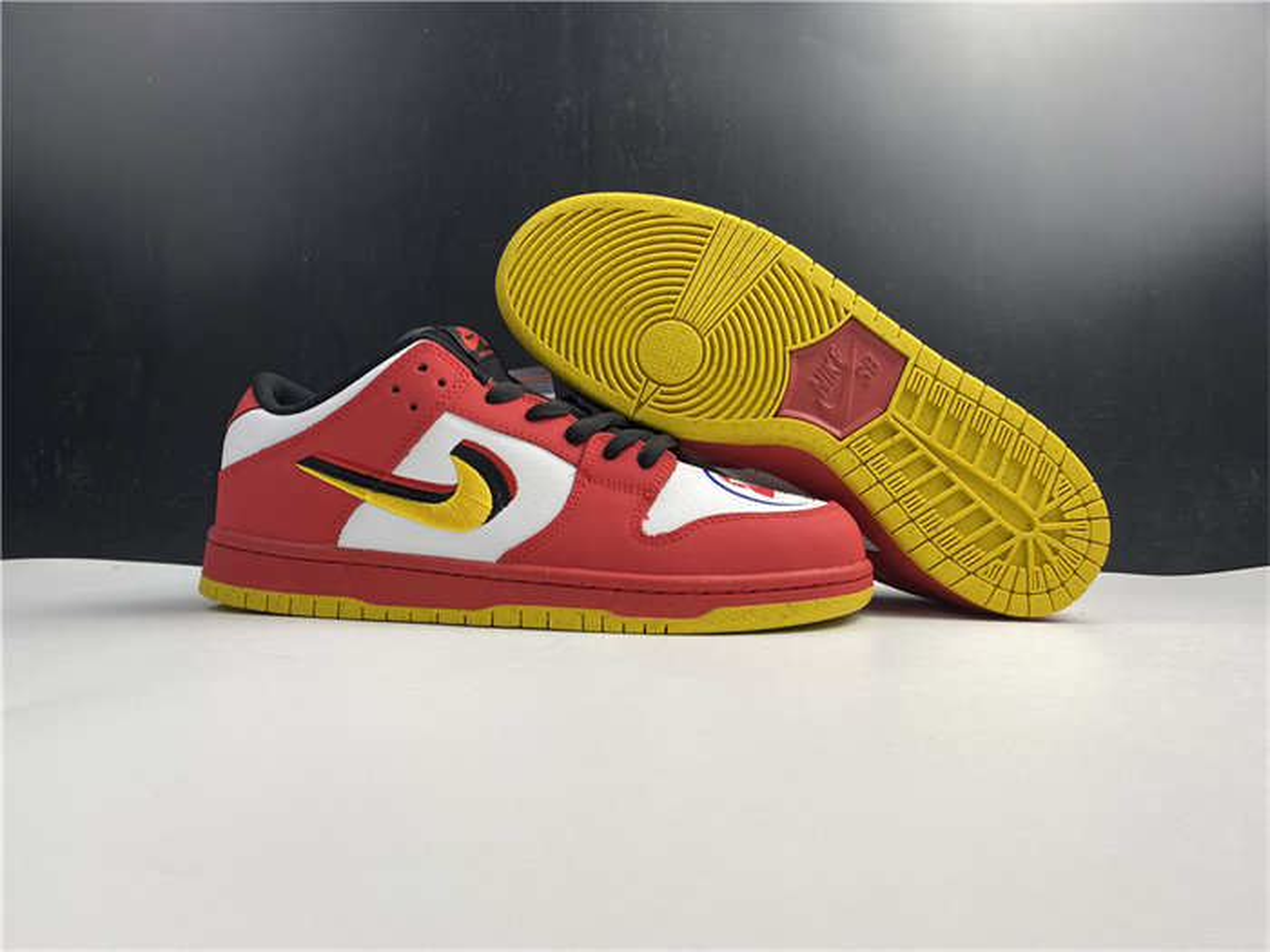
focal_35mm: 26
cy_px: 476
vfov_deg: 53.1
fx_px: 954
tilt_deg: +4.4
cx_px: 635
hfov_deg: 67.3
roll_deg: +0.6
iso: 40
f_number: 1.8
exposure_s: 1/100
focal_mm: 4.25
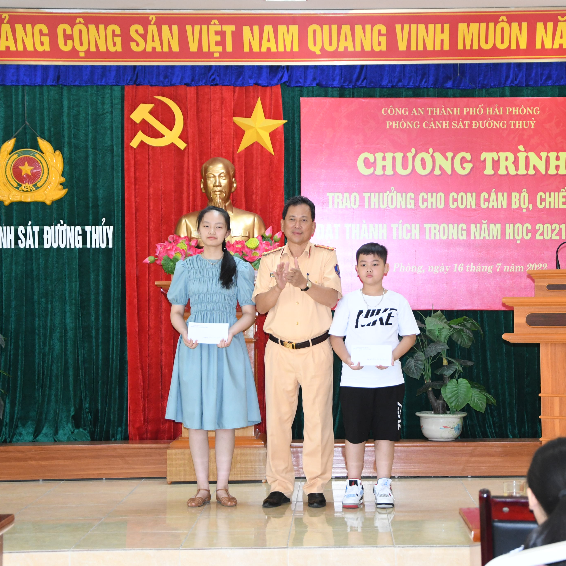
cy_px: 281
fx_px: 1498
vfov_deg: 21.4
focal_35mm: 81
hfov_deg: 21.3
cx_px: 352
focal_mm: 42
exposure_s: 1/200
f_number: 5
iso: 2000
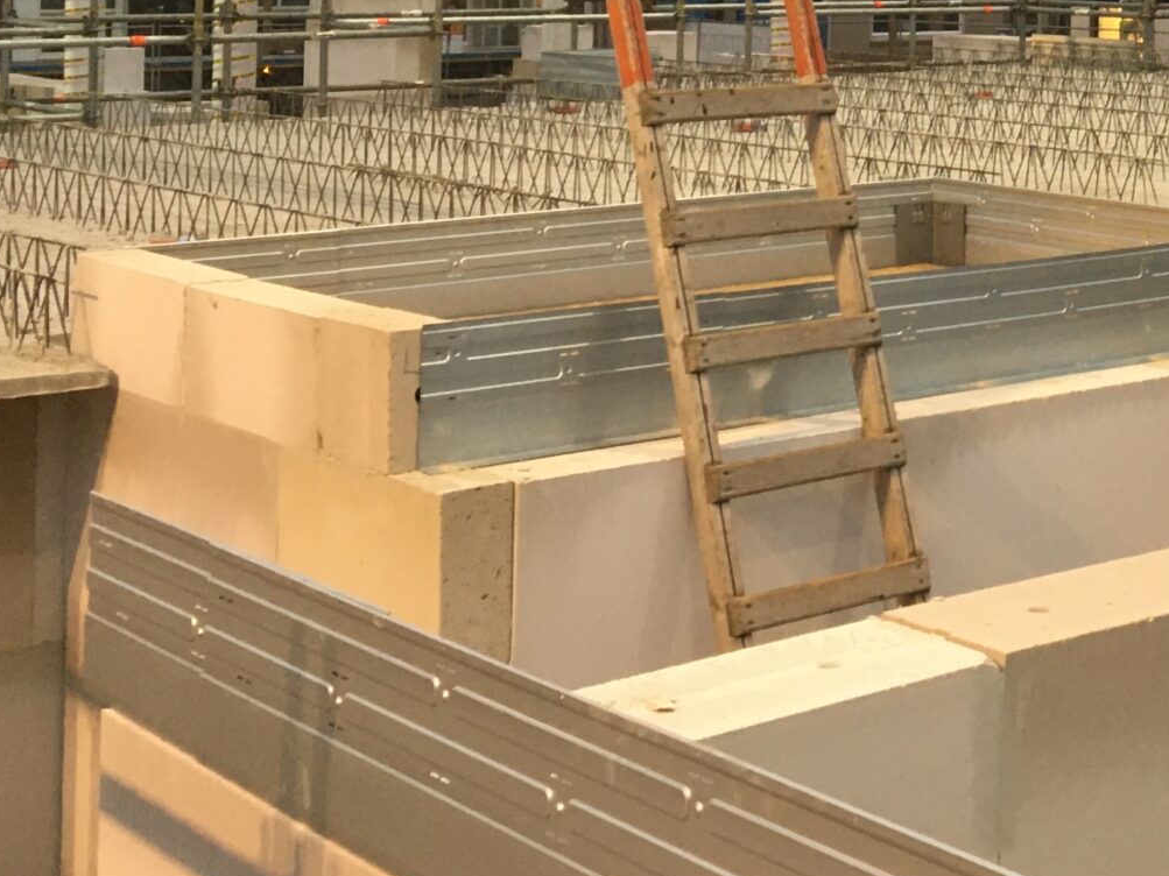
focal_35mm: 74
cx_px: 1161
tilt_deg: +0.1
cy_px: -122
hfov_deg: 25.1
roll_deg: -1.1
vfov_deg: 19.0
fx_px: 2499
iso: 125
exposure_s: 1/33
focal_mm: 4.15
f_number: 2.2
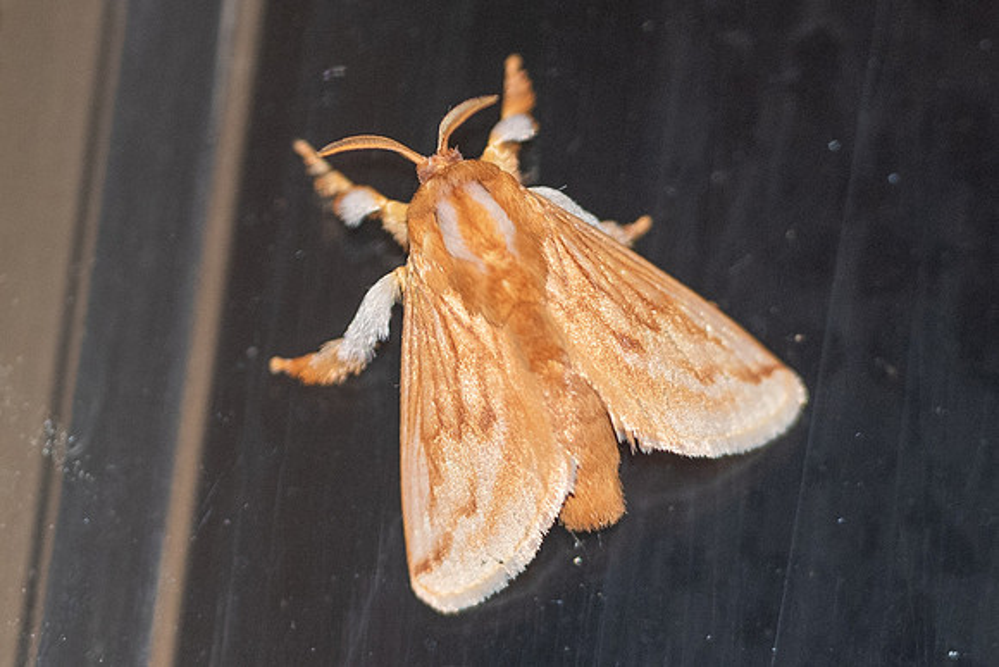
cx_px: 569
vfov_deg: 2.9
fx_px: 13353
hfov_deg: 4.3
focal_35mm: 481
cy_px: 427
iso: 1000
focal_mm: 150
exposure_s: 1/250
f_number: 3.5
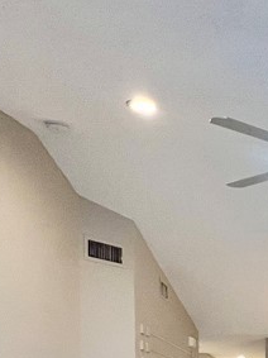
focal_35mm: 47
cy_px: 443
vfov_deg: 32.4
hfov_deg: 26.4
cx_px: 345
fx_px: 486
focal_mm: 1.57
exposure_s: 1/120
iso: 200
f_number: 1.8
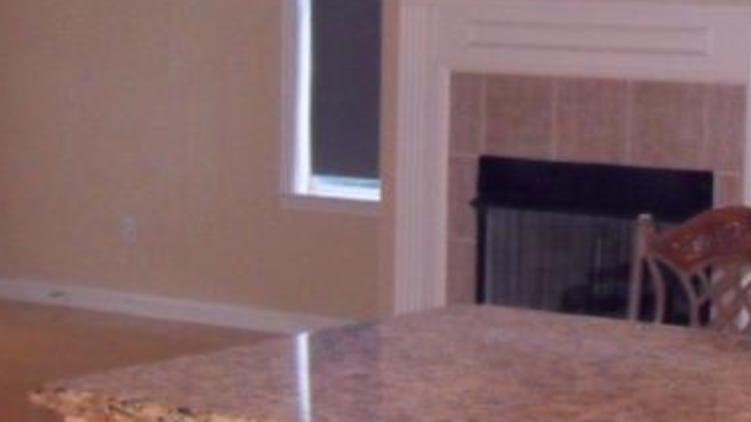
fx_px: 2071
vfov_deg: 11.6
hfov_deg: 19.9
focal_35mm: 104
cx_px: 745
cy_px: 118
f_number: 3.5
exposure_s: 1/45
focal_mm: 6.3
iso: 480
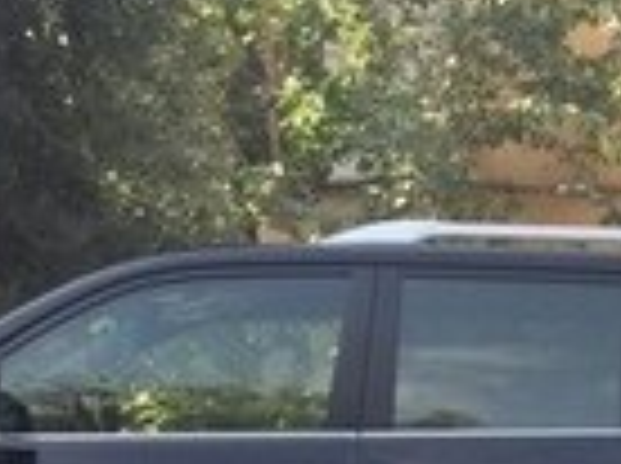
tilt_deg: -7.0
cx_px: 1278
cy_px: 800
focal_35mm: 139
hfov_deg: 12.4
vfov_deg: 10.1
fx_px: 2489
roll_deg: -1.2
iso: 32
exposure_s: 1/338
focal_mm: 4.15
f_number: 2.2
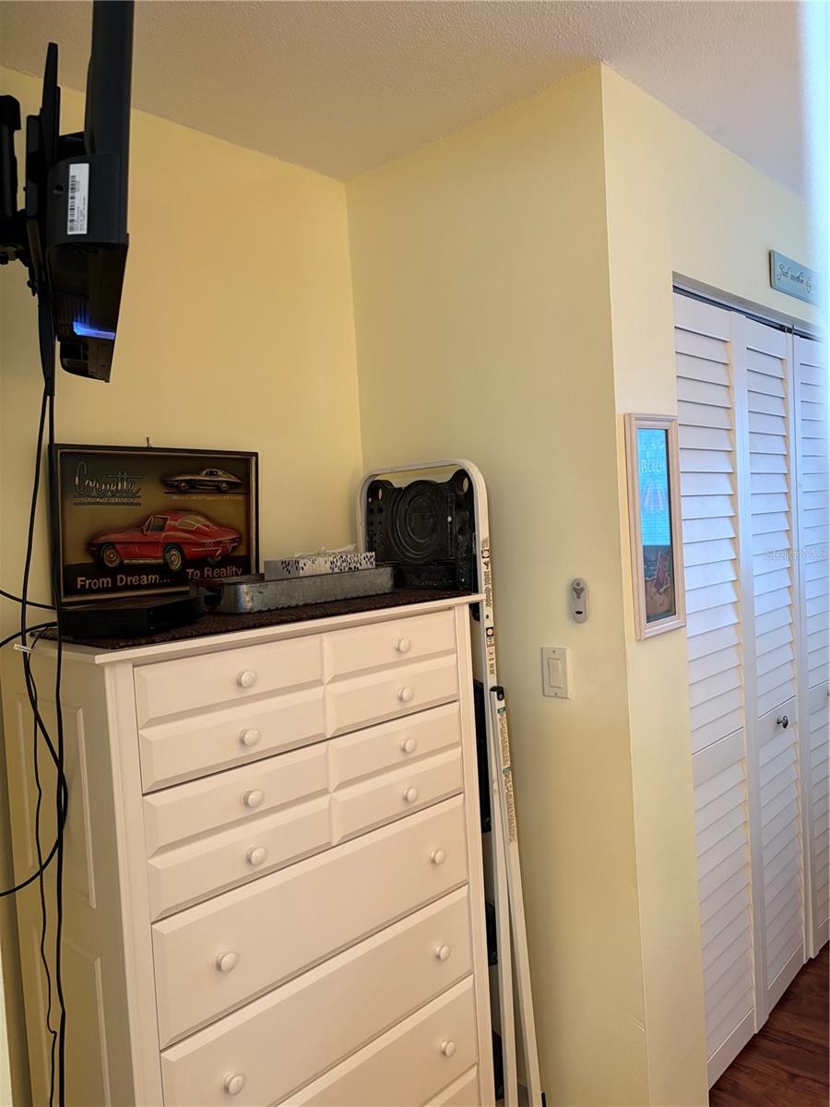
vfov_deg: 67.3
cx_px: 415
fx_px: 831
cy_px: 554
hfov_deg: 53.1
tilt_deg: -2.2
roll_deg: +3.4
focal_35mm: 26
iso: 320
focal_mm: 5.96
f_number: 1.6
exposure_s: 1/60
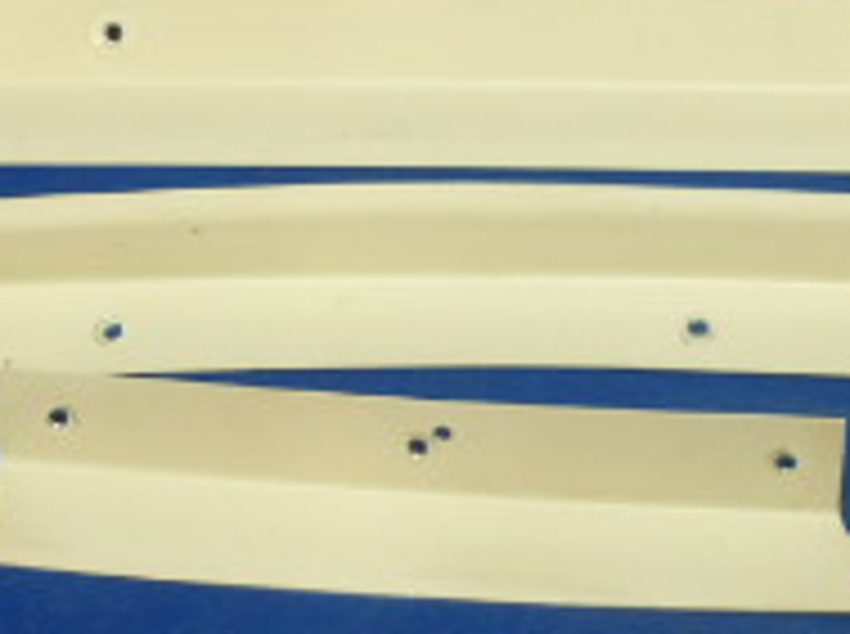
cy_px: 22
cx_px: 522
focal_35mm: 95
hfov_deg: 20.7
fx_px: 2328
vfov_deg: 15.3
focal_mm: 5
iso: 250
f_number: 3.9
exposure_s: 1/30
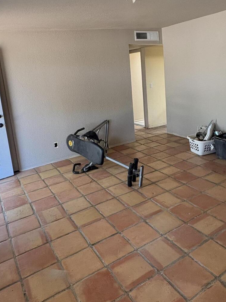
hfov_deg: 49.6
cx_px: 128
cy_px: 122
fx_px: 244
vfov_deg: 62.9
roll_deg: +3.9
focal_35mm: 28
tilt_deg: -11.4
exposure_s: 1/80
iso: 250
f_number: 2.2
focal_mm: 2.22
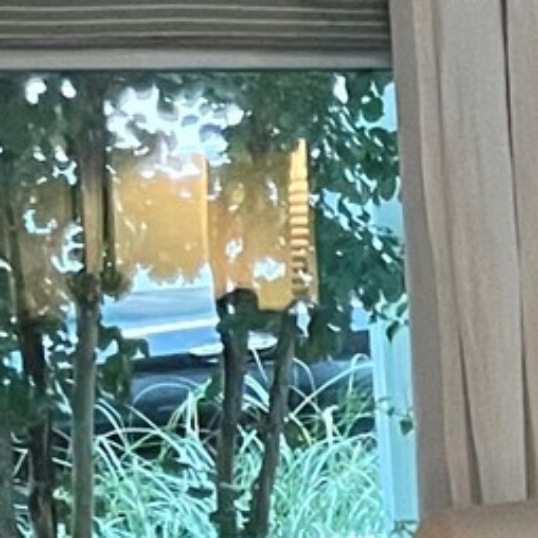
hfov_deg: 7.3
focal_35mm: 185
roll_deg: +0.3
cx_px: 2040
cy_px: 479
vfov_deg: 9.4
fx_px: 3253
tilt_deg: -7.4
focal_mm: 4.2
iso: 500
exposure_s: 1/60
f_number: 1.6
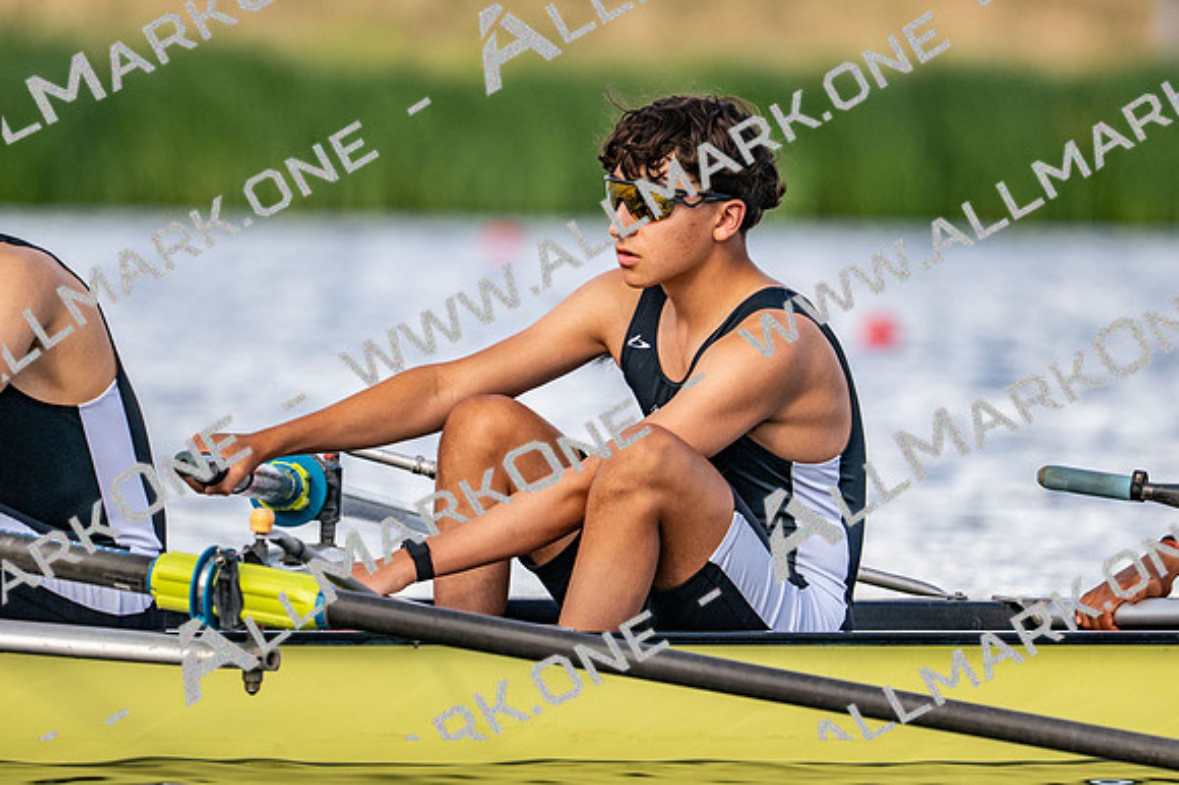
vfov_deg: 2.3
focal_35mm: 600
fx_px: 19638
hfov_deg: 3.4
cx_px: 590
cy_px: 392
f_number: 4.5
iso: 500
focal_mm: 400
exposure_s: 1/2500
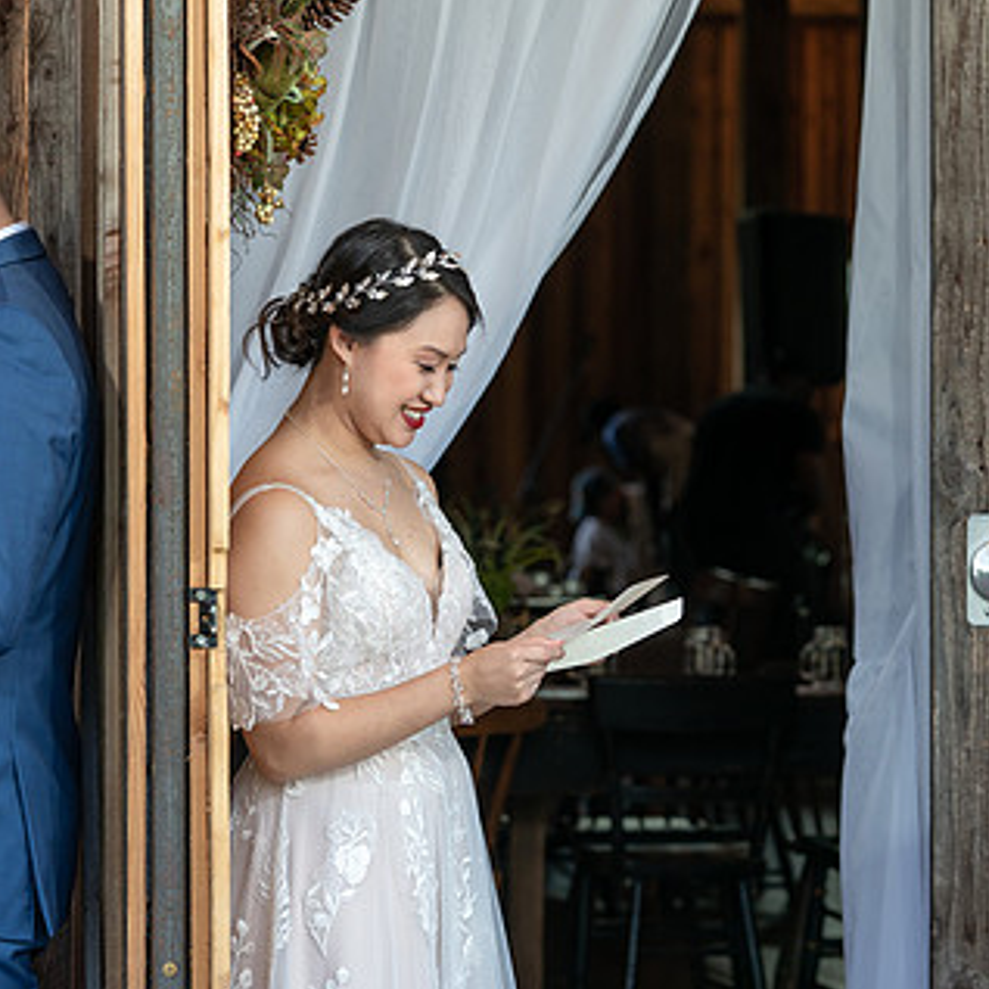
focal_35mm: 145
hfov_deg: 12.0
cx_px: 92
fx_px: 4687
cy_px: 442
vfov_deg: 12.0
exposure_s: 1/200
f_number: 4
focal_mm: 87
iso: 250
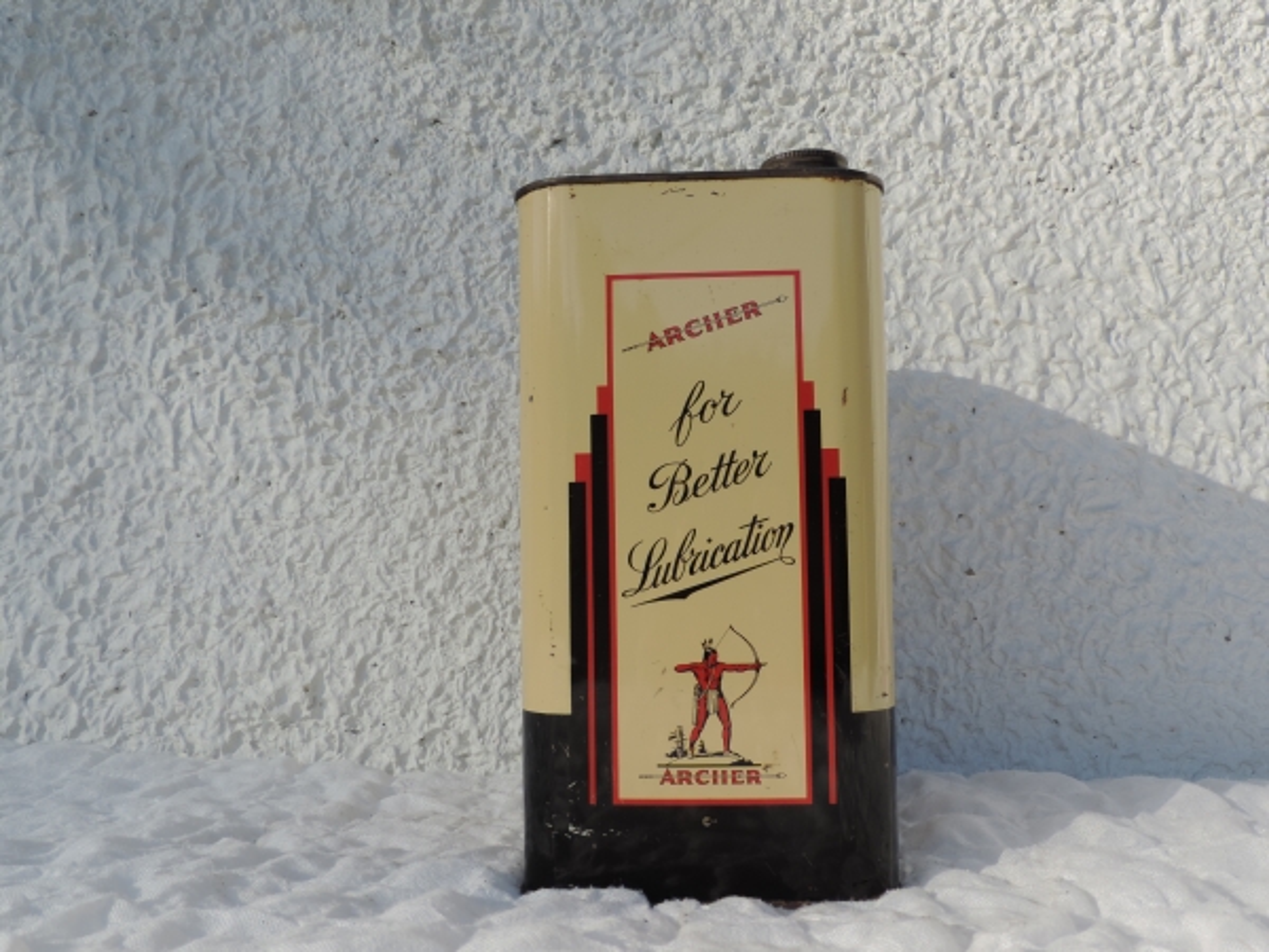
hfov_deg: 55.4
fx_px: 1210
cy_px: 476
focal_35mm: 33
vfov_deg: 42.9
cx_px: 634
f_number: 3.2
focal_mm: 5.8
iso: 80
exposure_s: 1/800
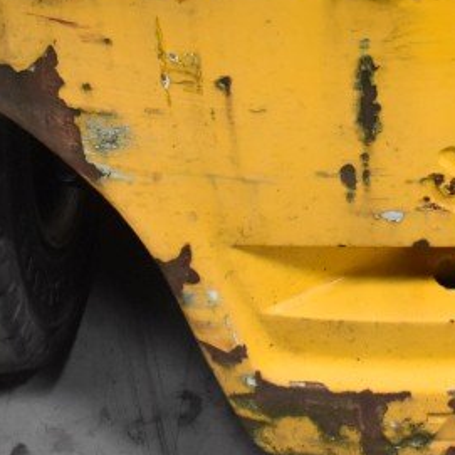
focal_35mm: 113
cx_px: 465
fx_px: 1680
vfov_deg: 14.8
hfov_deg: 15.1
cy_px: -133
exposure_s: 1/30
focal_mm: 20
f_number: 5
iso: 1600
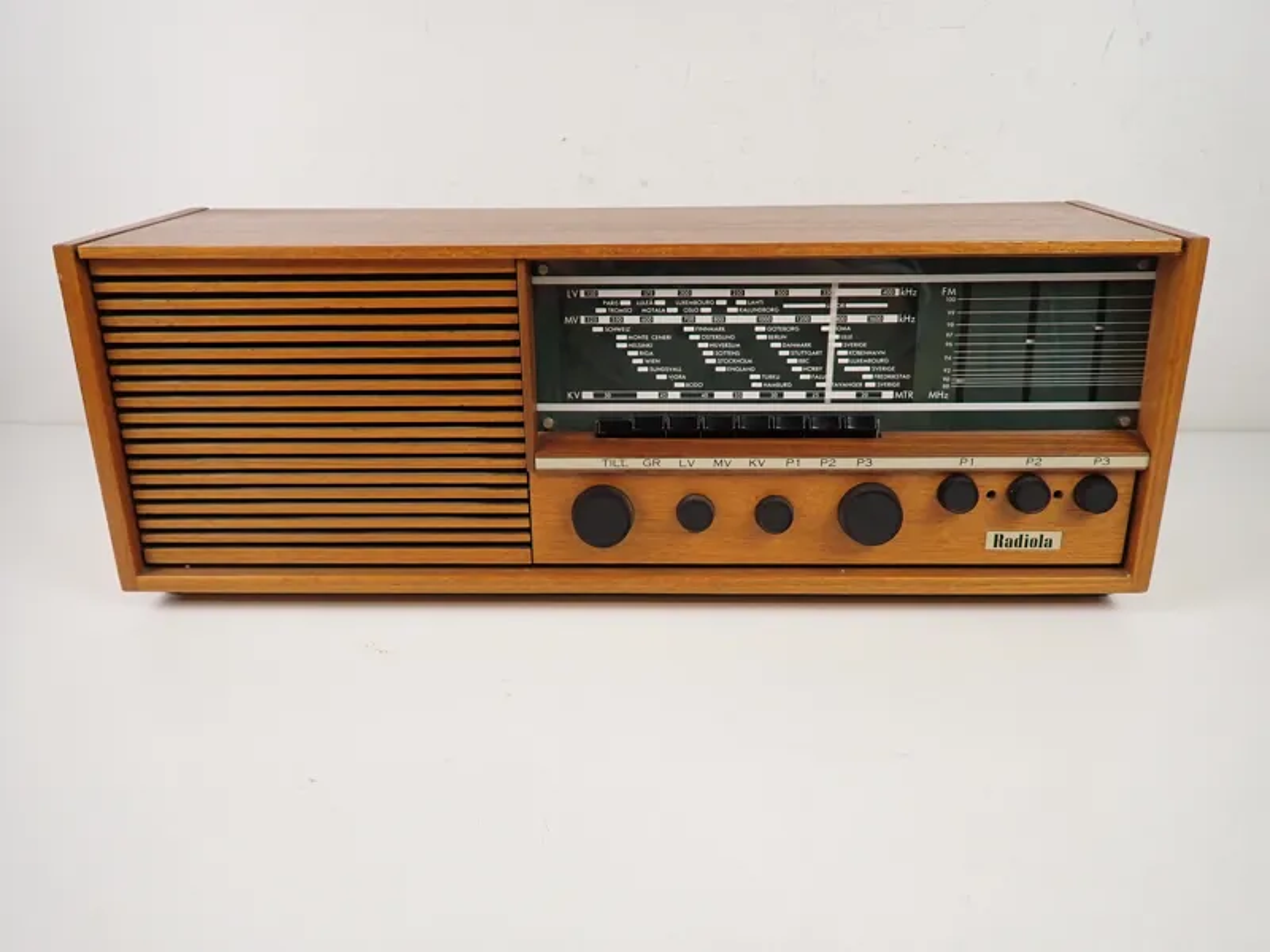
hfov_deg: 84.7
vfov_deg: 68.7
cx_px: 635
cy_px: 476
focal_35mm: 19
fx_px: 697
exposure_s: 1/100
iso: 200
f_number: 2
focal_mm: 3.33
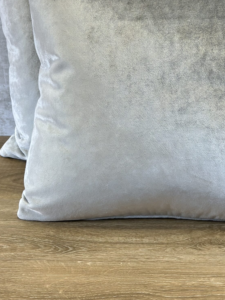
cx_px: 144
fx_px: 719
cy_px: 98
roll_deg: -0.6
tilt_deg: -18.3
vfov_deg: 23.4
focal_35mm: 83
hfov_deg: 17.7
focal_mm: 6.86
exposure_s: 1/138
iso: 64
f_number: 1.78
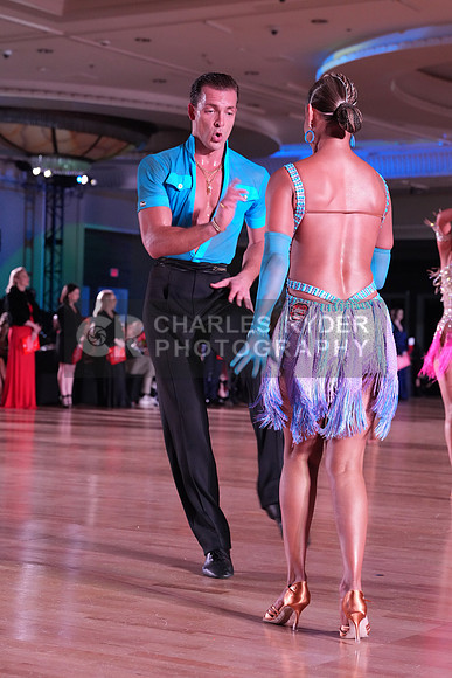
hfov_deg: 17.1
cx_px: 226
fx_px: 1506
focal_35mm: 80
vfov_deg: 25.4
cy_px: 339
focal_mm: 80
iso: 5000
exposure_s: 1/250
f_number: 5.6
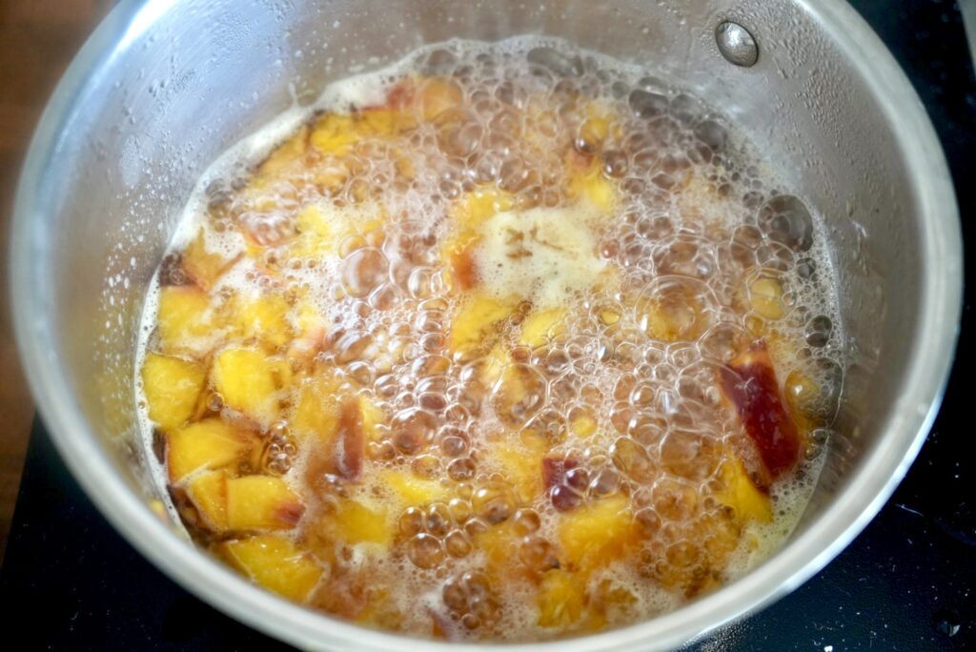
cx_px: 488
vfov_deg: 33.3
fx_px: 1090
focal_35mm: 40
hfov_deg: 48.2
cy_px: 326
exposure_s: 1/100
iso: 640
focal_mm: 26.8
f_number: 2.8
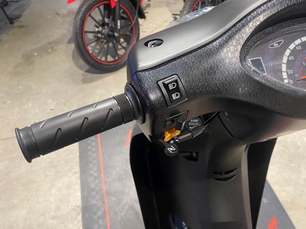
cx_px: 153
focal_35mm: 26
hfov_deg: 67.3
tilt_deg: -48.8
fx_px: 230
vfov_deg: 53.1
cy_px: 114
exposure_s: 1/50
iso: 200
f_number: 1.8
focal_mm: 4.25
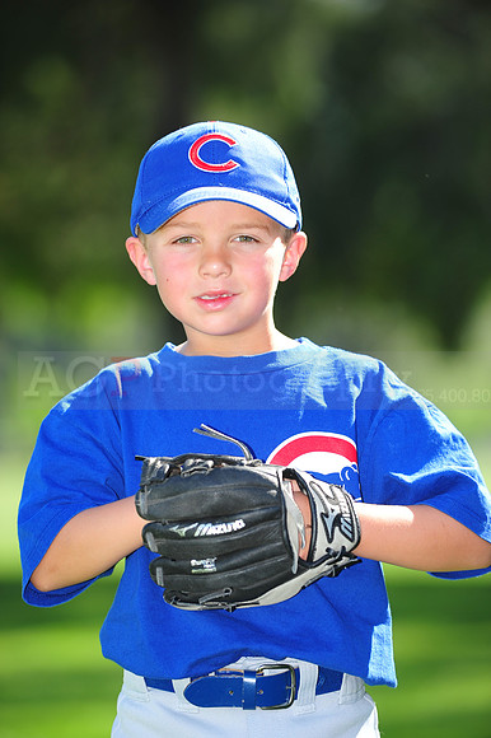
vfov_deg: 10.3
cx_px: 246
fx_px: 4096
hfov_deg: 6.9
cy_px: 369
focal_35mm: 200
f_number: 4.5
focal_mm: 200
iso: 200
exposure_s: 1/400
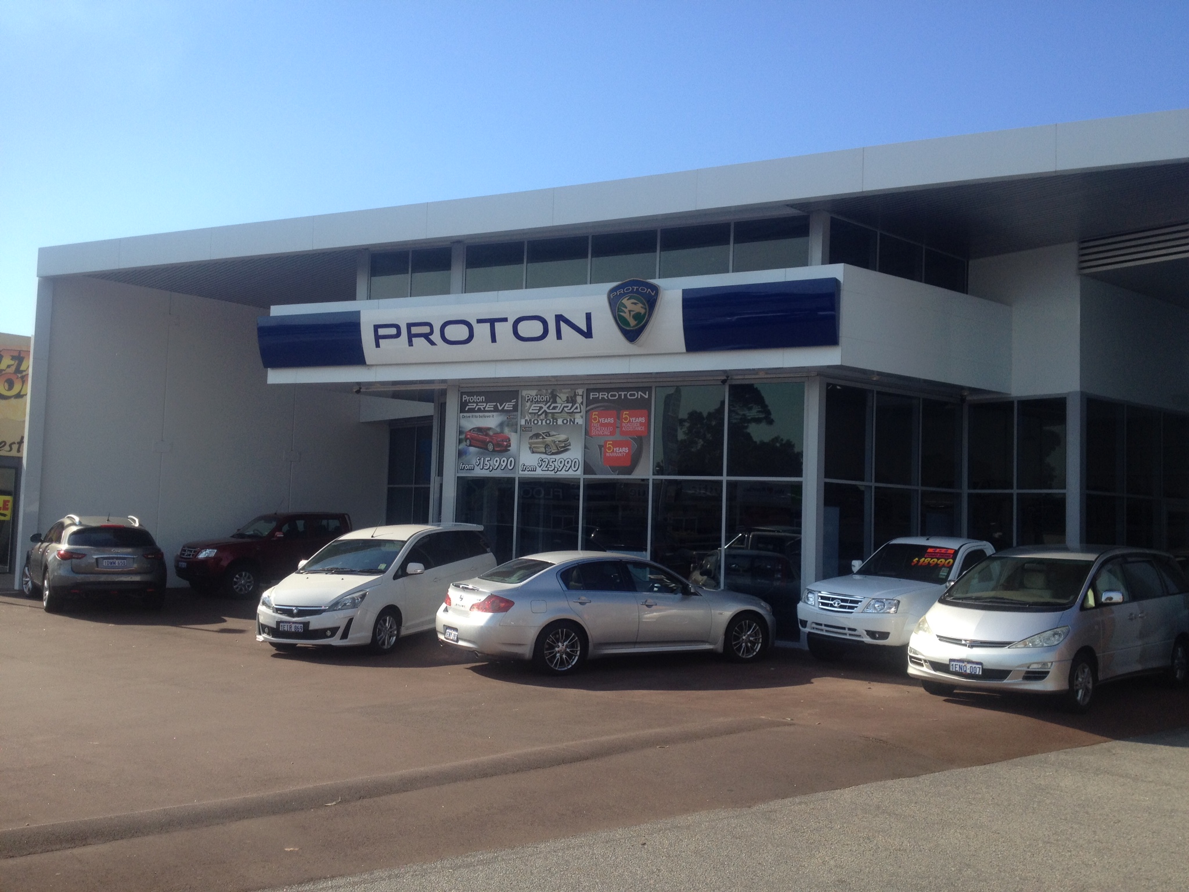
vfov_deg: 40.7
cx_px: 594
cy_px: 446
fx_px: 1202
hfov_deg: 52.6
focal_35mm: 35
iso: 50
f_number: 2.4
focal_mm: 4.28
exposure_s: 1/1227
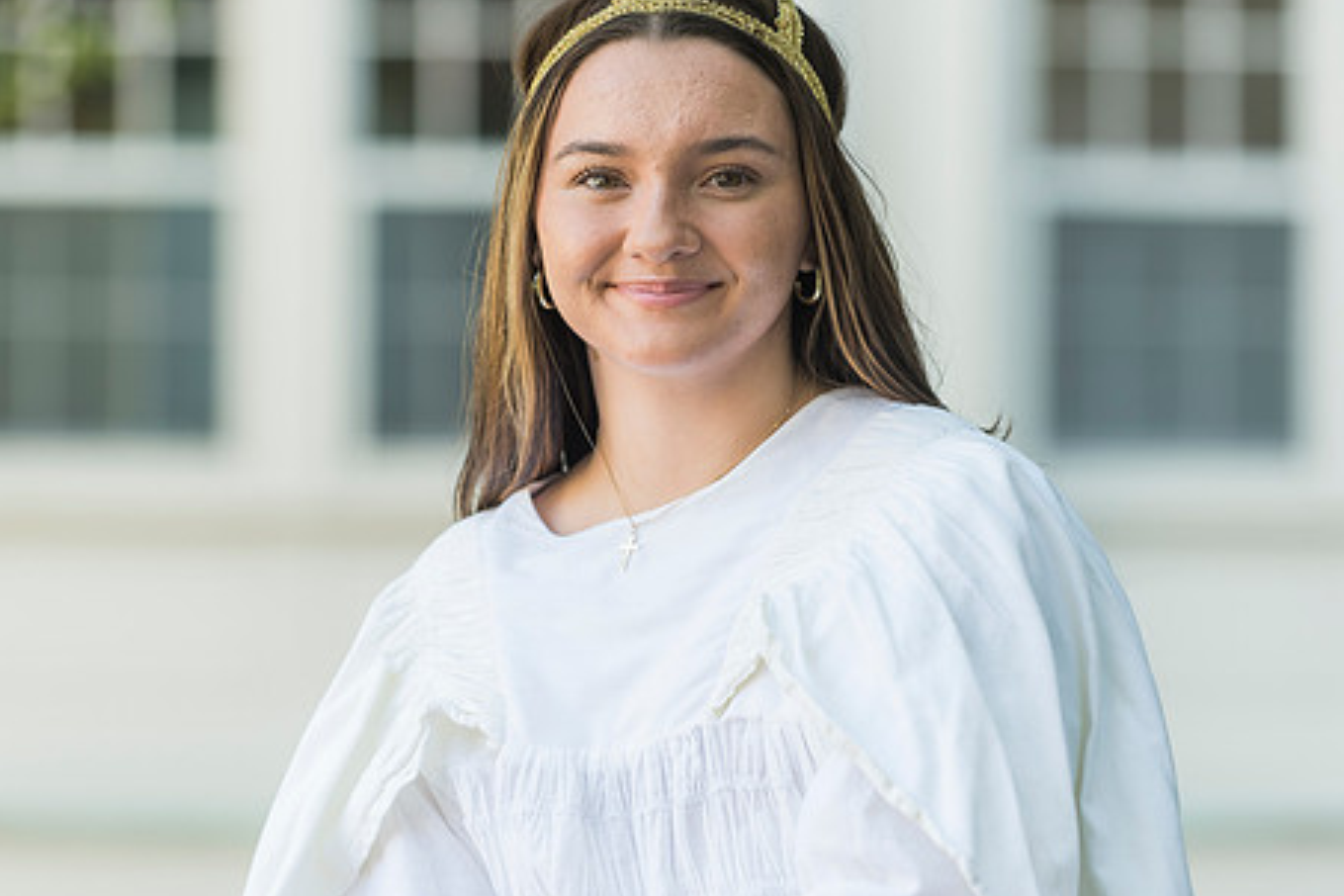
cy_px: 369
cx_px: 662
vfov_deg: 7.2
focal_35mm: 192
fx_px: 7167
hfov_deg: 10.7
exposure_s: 1/200
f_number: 3.5
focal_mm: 150
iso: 320
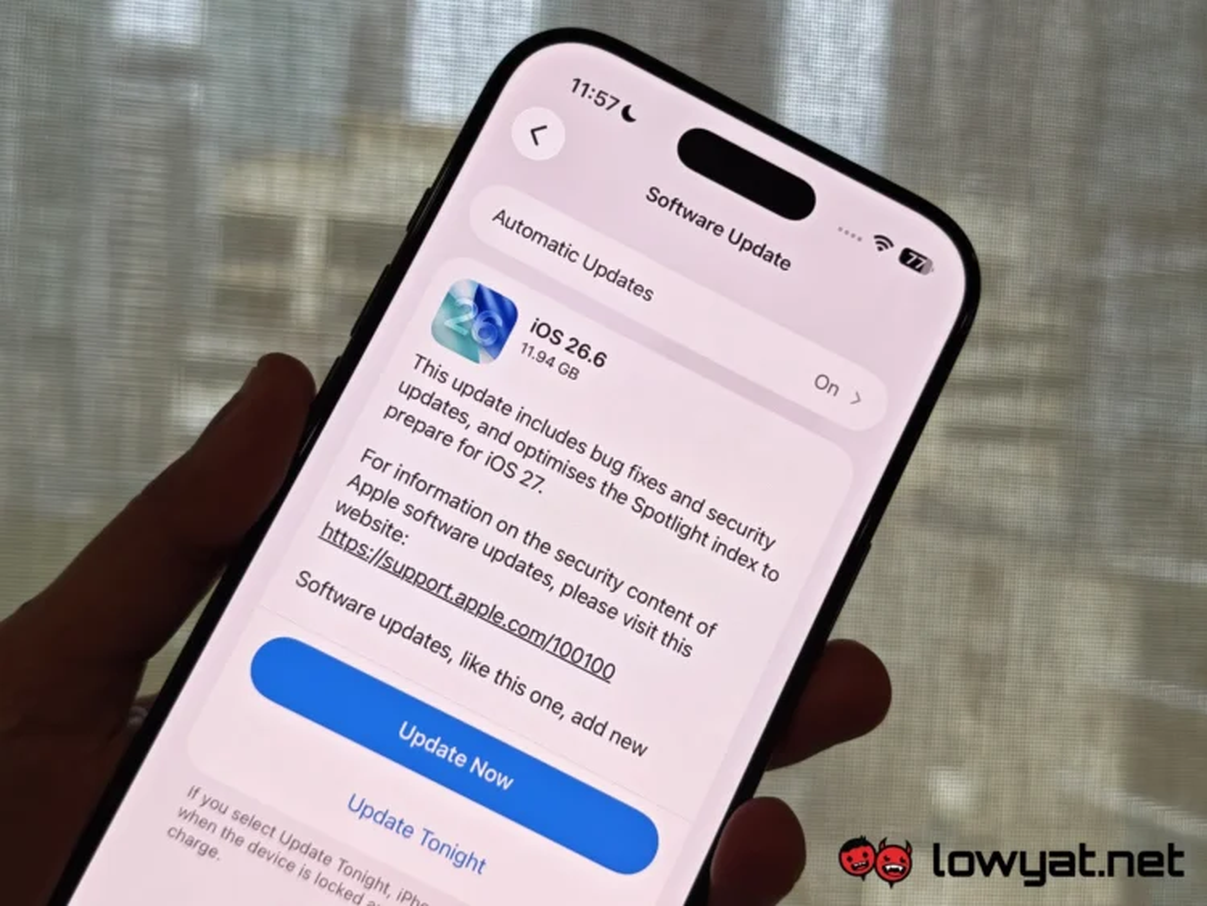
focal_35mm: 46
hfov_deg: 41.2
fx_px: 1604
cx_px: 604
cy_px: 453
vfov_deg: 31.5
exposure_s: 1/120
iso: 50
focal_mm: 5.4
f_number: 1.6
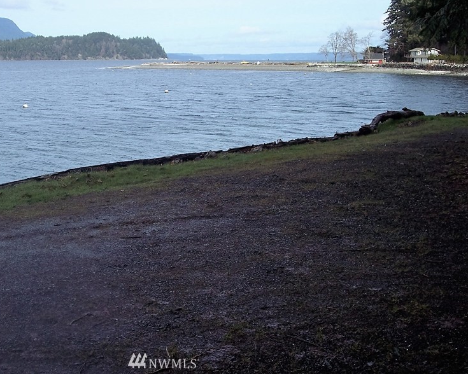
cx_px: 164
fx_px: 734
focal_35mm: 53
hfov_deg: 35.1
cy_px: 141
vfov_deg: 28.5
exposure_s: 1/750
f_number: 4
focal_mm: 8
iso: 100
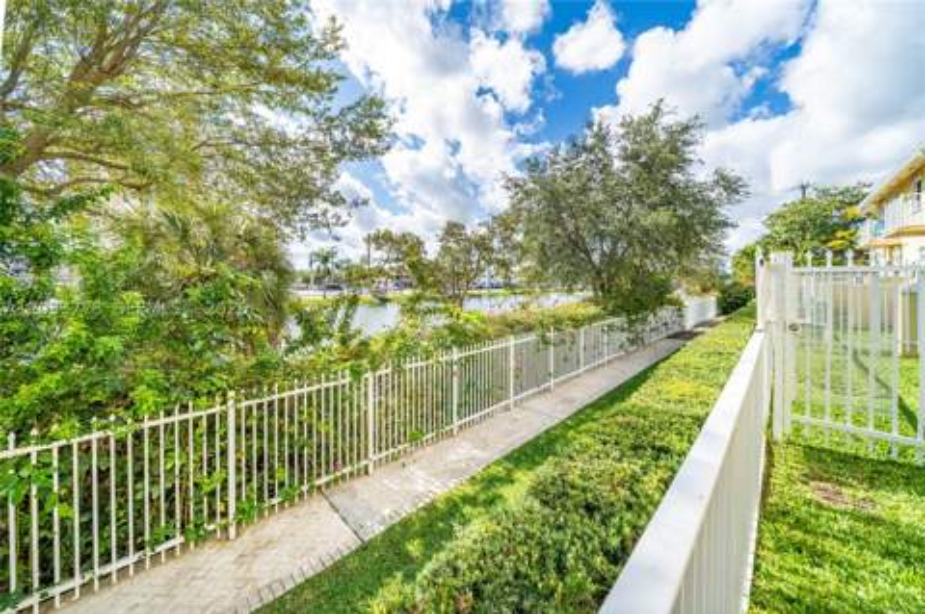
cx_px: 462
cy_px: 307
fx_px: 308
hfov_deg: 112.7
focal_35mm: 12
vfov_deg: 89.9
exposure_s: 1/1600
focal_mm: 12
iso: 200
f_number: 7.1
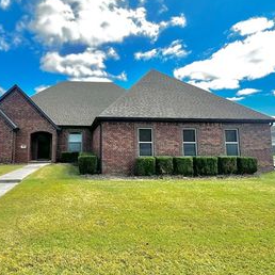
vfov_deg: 64.7
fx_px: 216
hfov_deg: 64.0
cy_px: 118
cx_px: 101
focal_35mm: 24
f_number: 2.2
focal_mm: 2.22
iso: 40
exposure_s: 1/749
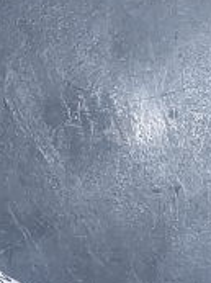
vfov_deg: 14.2
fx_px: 1134
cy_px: 200
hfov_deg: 9.5
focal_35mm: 139
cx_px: 499
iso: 400
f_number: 1.8
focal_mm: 4.6
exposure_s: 1/60
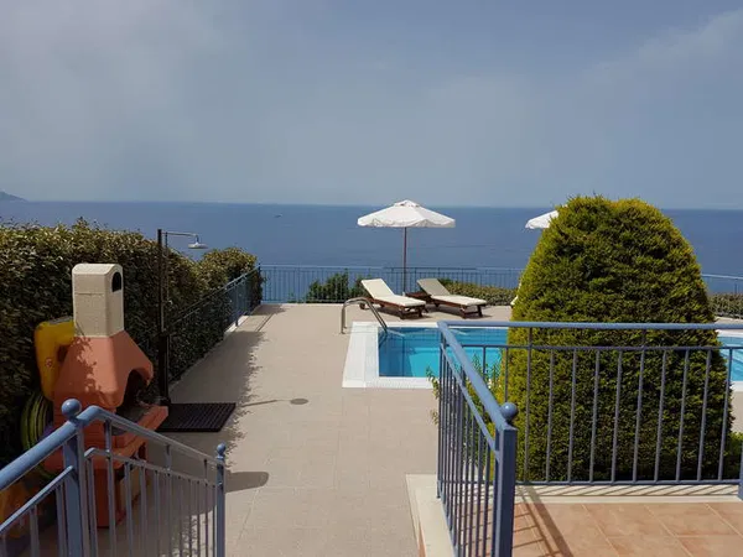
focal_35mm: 26
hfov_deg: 67.3
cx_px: 372
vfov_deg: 53.1
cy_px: 278
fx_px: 558
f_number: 1.7
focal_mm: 4.2
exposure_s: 1/4608
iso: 40
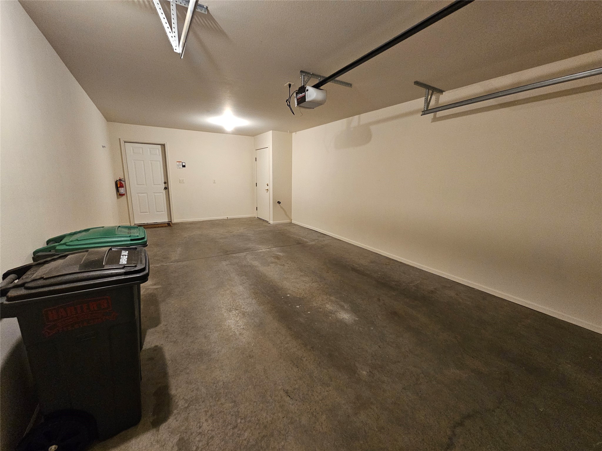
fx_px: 226
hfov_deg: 106.2
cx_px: 301
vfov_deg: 89.9
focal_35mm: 13
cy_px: 226
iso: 640
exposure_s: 1/30
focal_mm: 2.2
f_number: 2.2
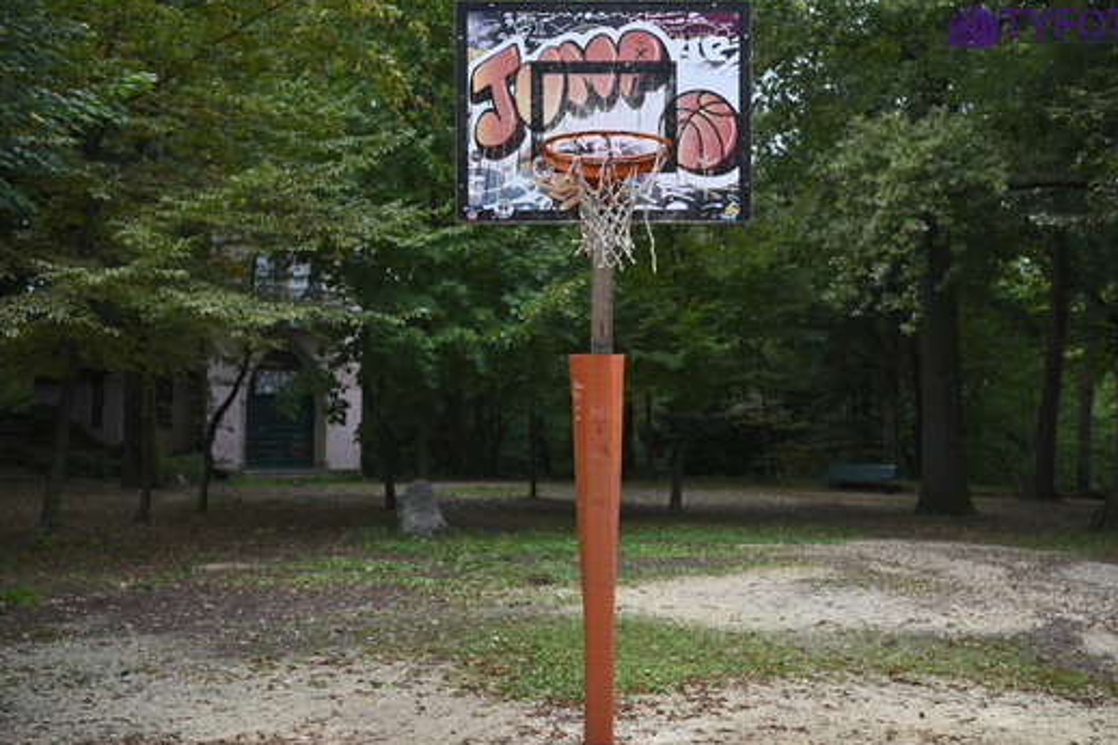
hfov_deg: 44.5
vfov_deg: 30.5
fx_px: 1366
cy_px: 367
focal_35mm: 44
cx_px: 598
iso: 100
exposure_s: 1/500
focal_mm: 40
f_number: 4
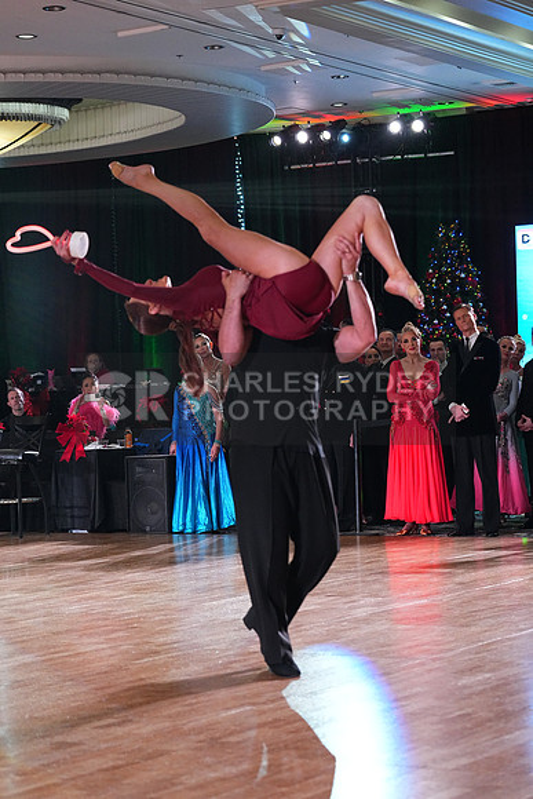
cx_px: 266
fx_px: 1909
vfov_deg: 23.6
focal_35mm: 86
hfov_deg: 15.9
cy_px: 400
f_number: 5
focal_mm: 86
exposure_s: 1/400
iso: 6400
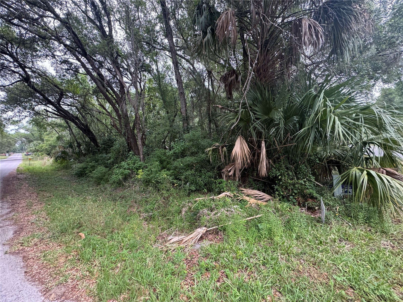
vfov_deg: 85.7
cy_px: 151
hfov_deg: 102.1
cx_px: 202
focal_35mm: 14
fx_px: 163
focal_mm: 2.22
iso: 250
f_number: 2.2
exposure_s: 1/99
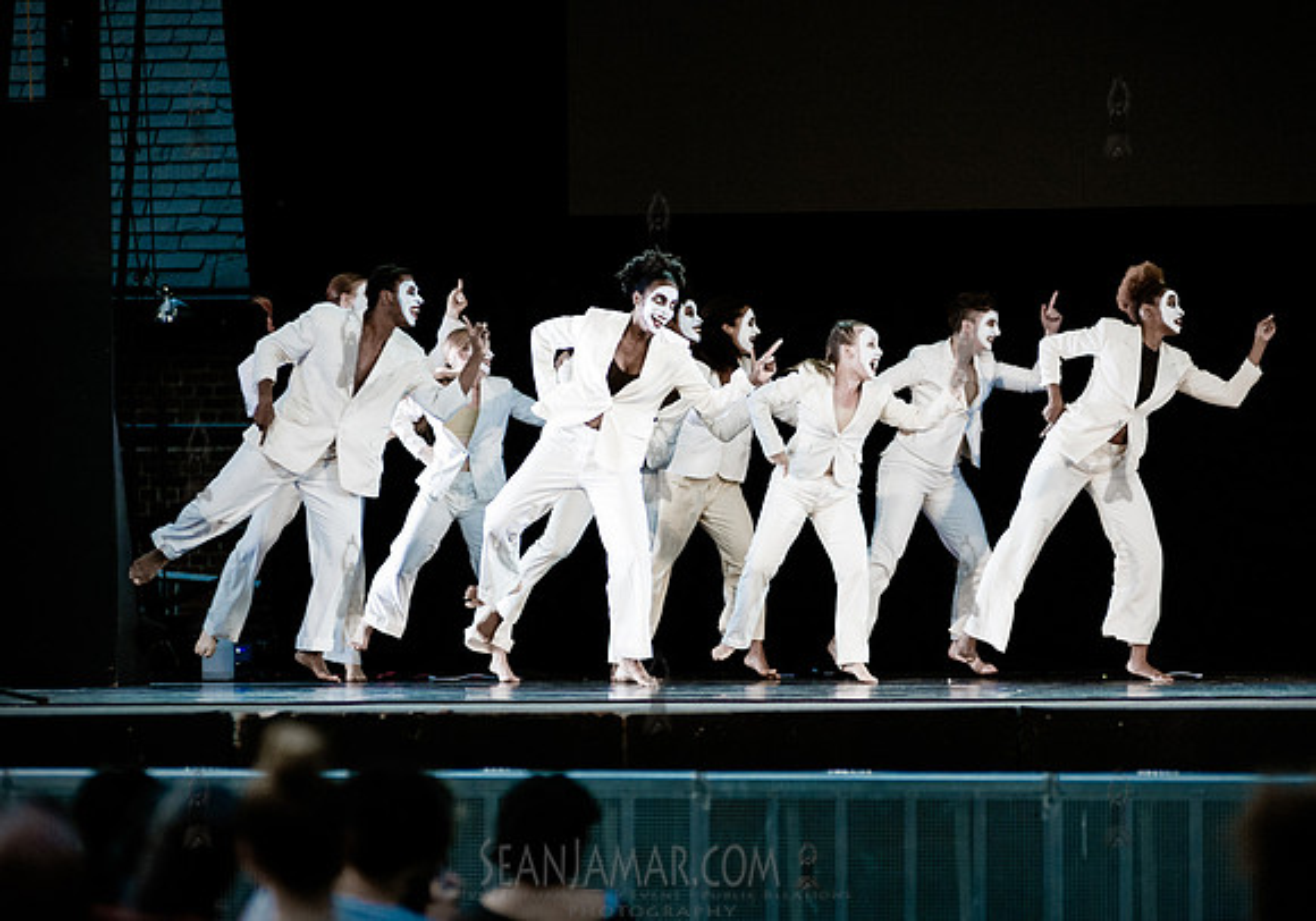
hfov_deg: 9.4
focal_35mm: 215
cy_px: 461
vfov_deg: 6.6
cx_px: 626
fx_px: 7971
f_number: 2.8
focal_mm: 200
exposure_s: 1/1000
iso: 3200
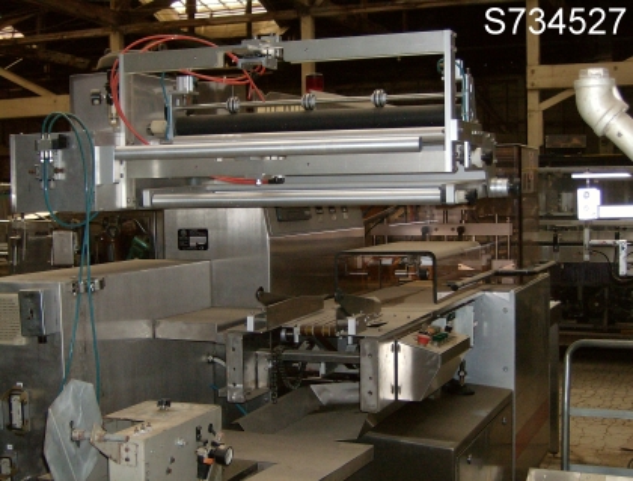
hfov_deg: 34.2
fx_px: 1029
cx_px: 316
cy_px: 240
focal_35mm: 56
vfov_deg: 26.3
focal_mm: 9.3
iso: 200
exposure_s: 1/82.2
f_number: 3.4
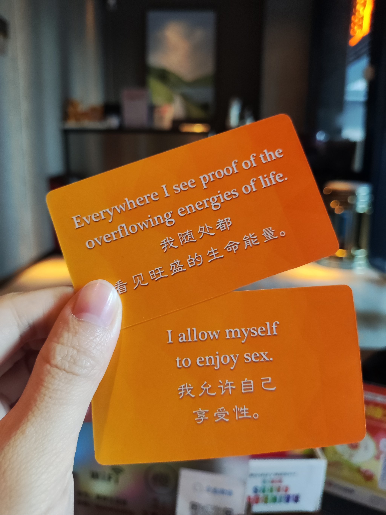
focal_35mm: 25
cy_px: 258
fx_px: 372
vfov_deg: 69.4
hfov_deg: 54.9
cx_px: 193
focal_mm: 4.71
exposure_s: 1/50
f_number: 1.79
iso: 558
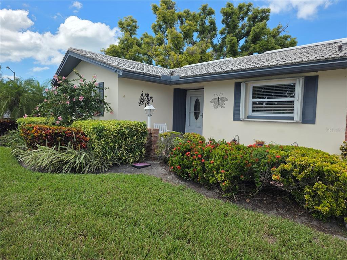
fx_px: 231
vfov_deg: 58.9
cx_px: 174
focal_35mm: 23
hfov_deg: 73.9
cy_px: 130
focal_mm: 6.3
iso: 80
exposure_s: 1/5447
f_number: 1.7
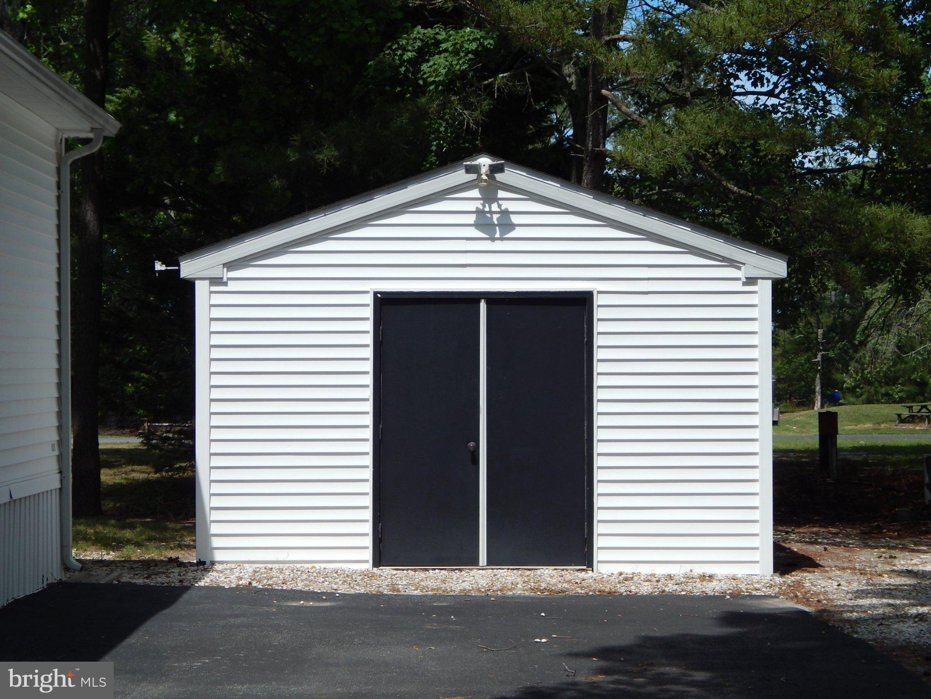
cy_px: 350
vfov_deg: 21.3
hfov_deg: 28.2
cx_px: 466
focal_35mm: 69
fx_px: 1856
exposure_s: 1/400
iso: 125
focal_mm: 12.3
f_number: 8.2
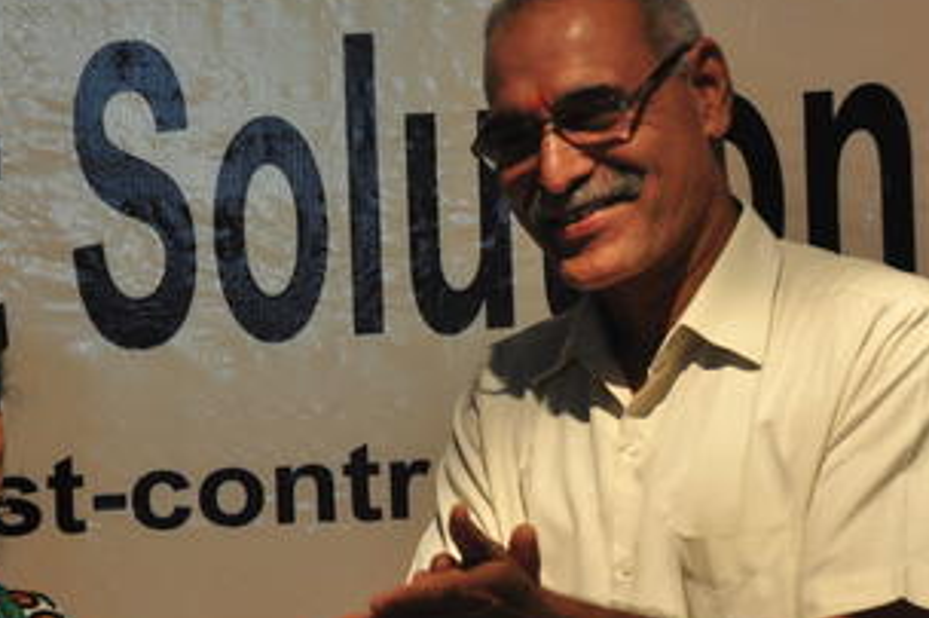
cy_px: 467
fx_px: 6109
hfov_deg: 8.7
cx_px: 235
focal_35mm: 237
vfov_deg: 5.8
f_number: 5
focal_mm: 80
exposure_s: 1/125
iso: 800
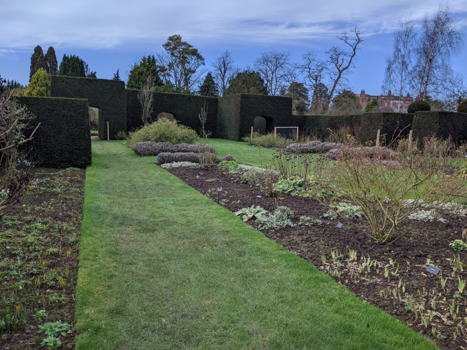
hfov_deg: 65.3
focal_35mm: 27
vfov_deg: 51.4
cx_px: 234
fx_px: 364
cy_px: 175
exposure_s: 1/1957
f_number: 1.8
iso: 56
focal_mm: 4.44
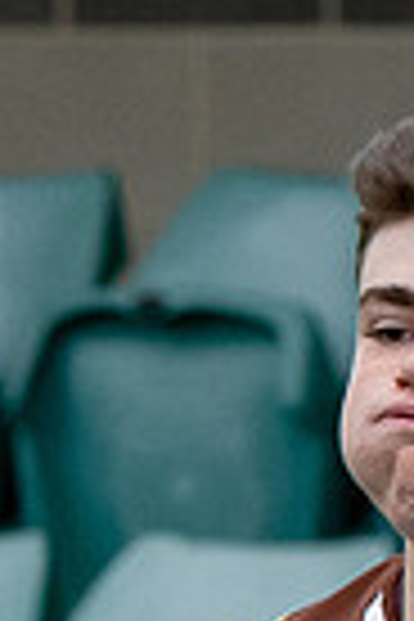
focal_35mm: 2313
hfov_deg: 0.6
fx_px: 39896
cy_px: 698
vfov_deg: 0.9
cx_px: 657
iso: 720
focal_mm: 135
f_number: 5
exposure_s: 1/800
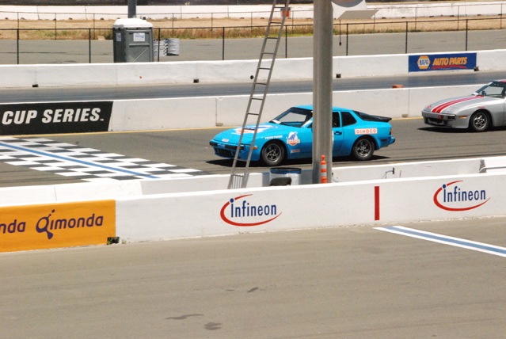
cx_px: 253
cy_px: 170
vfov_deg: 8.7
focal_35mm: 158
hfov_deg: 13.0
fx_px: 2217
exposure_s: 1/1600
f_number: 22
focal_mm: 105
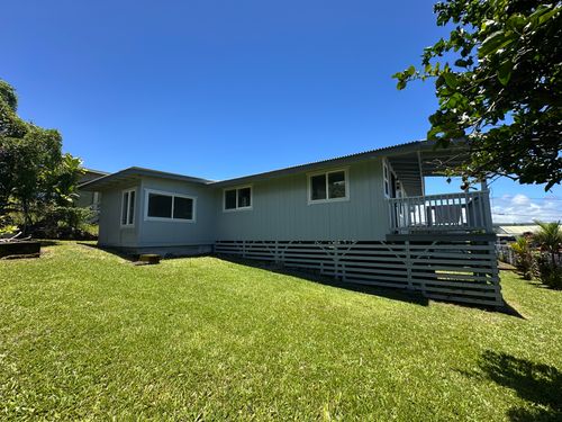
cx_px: 281
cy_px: 211
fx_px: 227
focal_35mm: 14
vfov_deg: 85.7
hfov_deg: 102.1
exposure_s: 1/855
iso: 40
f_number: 2.2
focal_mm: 2.22
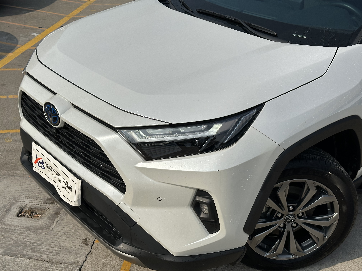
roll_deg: -1.5
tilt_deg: -26.2
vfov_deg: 30.3
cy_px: 136
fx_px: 502
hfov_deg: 39.7
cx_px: 181
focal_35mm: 48
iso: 64
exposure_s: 1/9804
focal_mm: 6.86
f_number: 1.78
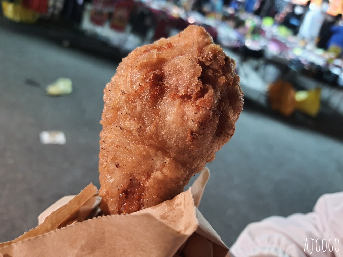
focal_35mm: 26
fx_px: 258
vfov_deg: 53.1
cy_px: 128
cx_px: 172
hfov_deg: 67.3
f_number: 1.7
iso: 400
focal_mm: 4.32
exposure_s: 1/40
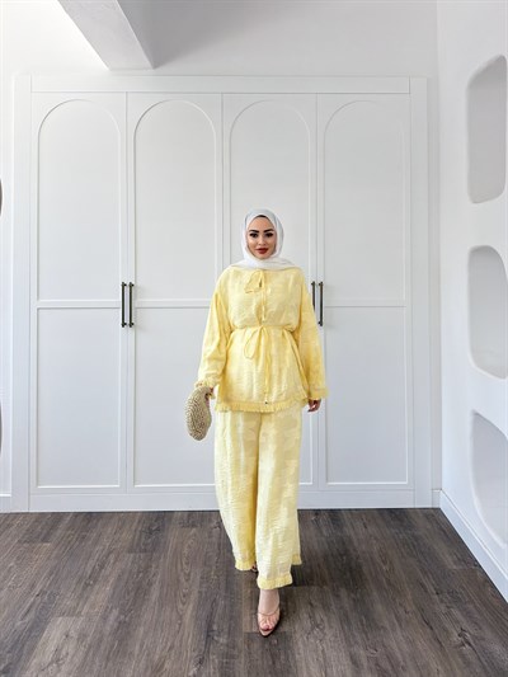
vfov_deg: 71.6
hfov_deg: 56.8
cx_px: 254
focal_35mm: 24
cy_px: 338
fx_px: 469
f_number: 1.78
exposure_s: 1/1192
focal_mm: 6.76
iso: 320
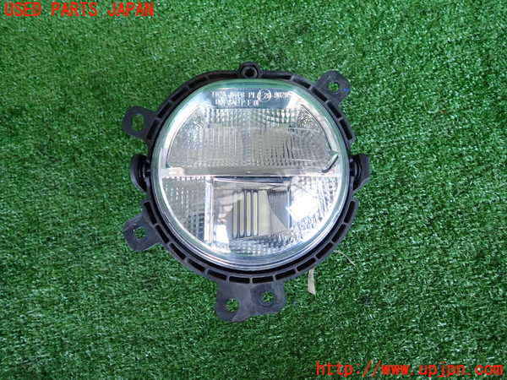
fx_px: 366
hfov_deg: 69.4
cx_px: 254
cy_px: 190
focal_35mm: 25
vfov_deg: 54.9
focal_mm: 4.5
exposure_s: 1/50
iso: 200
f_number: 2
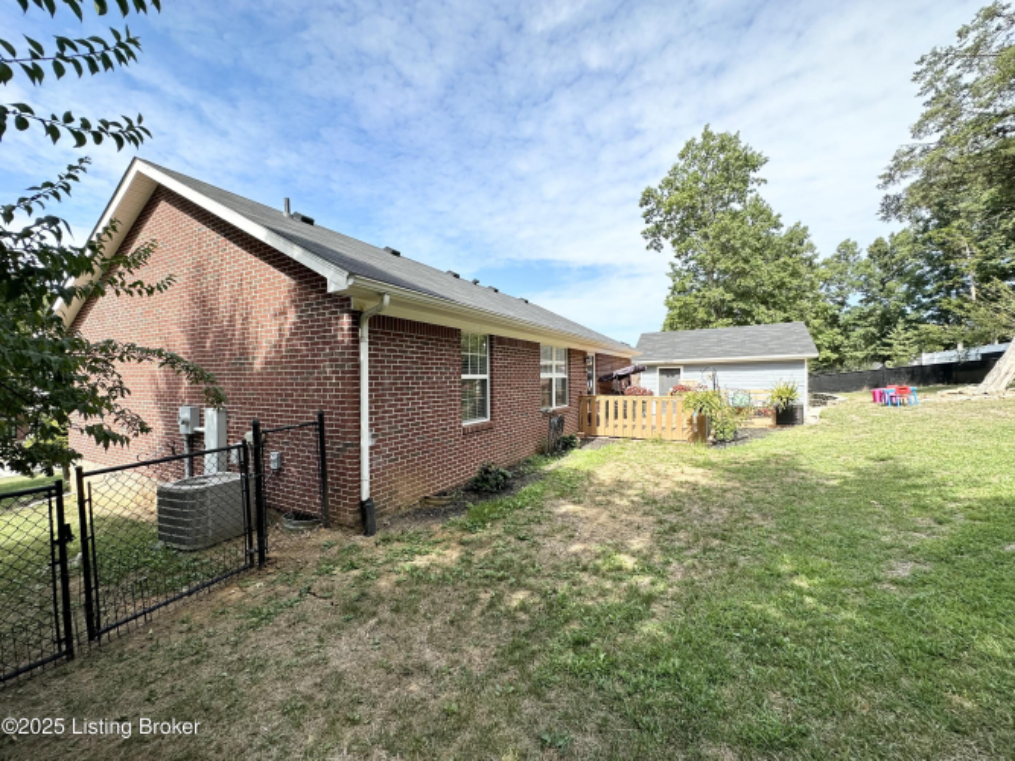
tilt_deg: -0.5
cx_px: 508
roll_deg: +0.0
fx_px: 410
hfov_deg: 102.1
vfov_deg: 85.7
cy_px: 380
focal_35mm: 14
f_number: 2.2
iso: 50
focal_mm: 2.22
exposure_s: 1/1082
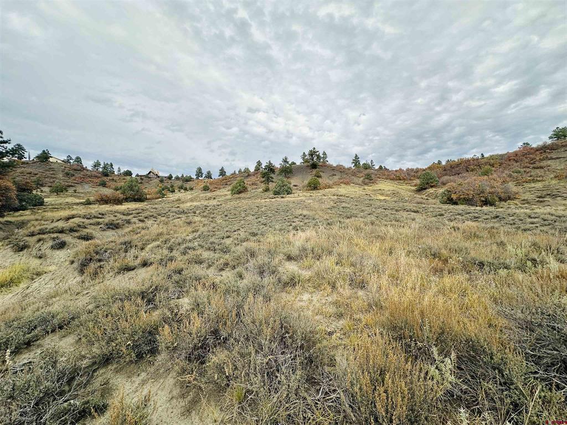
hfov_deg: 102.1
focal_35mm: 14
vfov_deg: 85.7
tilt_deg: +1.5
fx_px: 229
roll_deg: -1.1
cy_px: 212
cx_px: 284
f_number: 2.2
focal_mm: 2.22
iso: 50
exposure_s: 1/1575
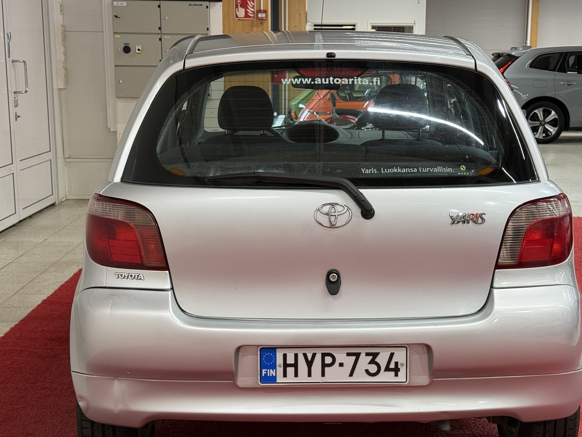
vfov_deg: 26.1
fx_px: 942
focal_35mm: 56
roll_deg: -0.3
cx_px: 333
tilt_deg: -9.8
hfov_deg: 34.3
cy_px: 234
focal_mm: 6.76
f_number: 1.78
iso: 100
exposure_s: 1/101
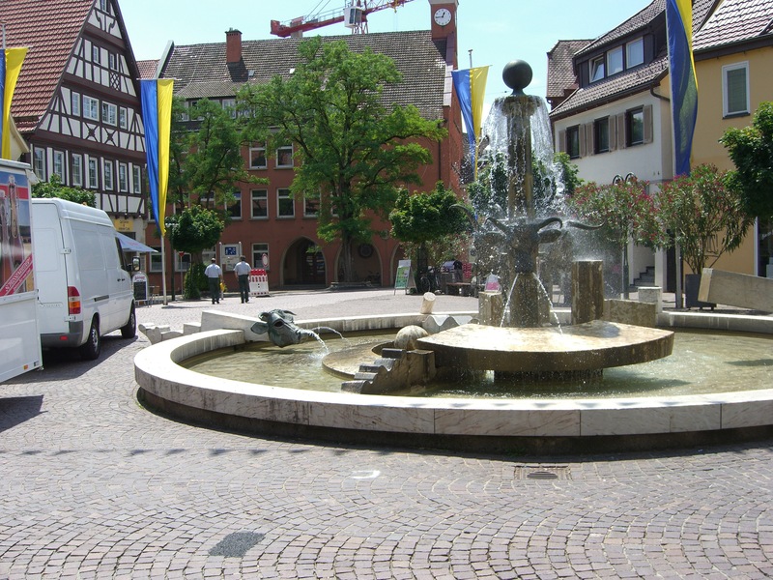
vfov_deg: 37.7
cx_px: 386
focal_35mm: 38
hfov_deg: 49.0
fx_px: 849
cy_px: 290
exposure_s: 1/500
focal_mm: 7.9
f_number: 4
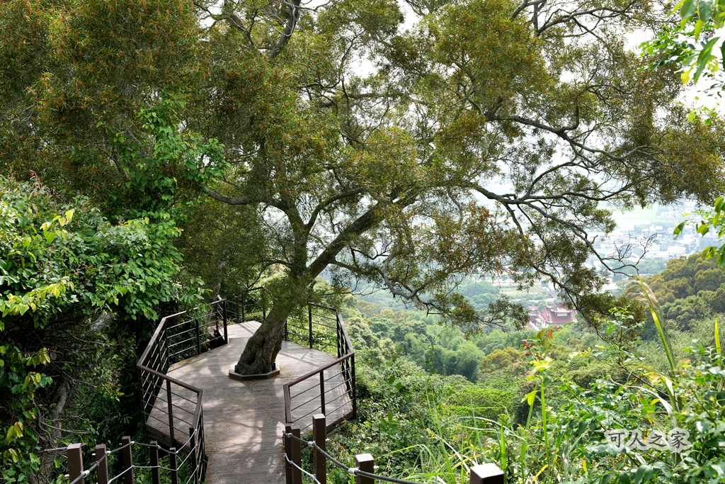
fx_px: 771
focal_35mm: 38
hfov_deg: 50.3
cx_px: 362
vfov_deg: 34.8
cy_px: 242
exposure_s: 1/800
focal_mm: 38.3
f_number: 8
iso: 1250
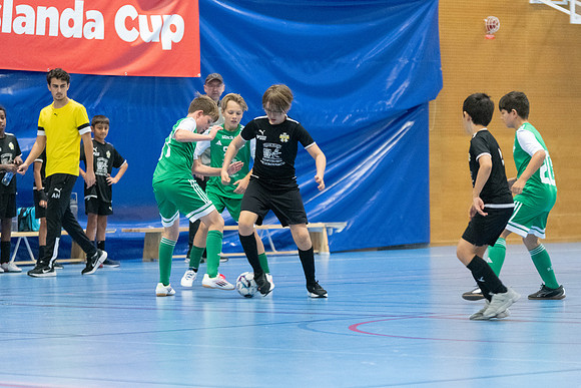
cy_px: 194
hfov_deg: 10.3
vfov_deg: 6.9
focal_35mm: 200
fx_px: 3225
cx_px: 290
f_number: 2.8
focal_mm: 130
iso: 8000
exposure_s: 1/500
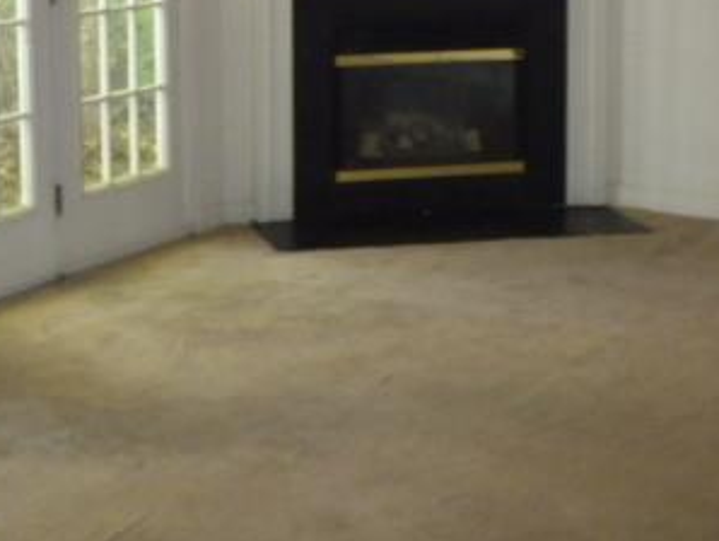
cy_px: -29
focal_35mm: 73
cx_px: 239
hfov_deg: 26.5
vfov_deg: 19.5
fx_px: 1517
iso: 1000
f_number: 3.8
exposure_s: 1/50
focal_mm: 6.1
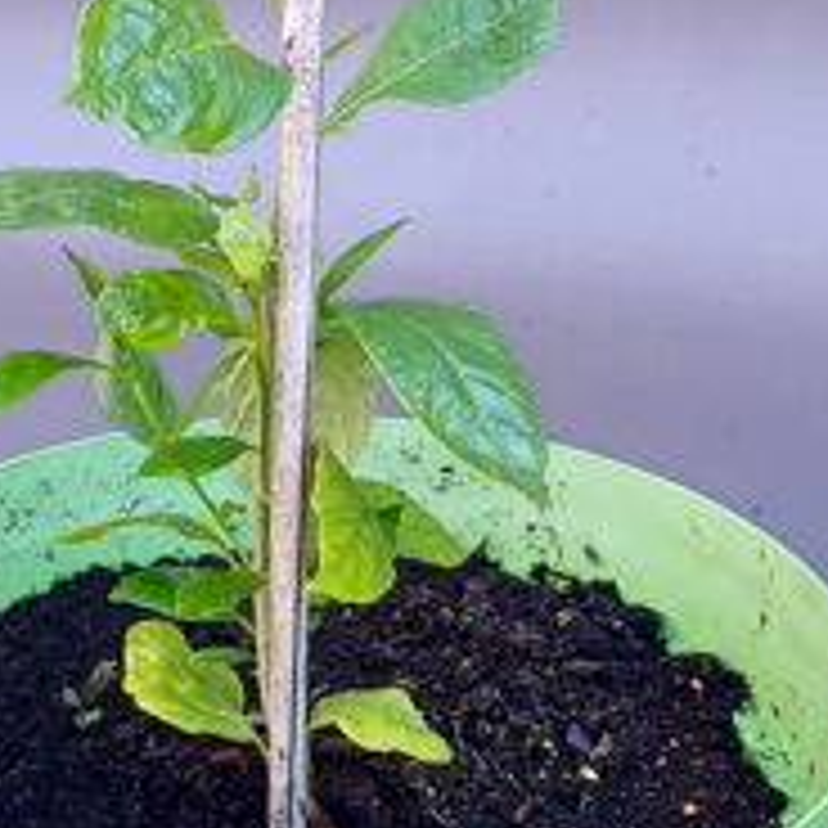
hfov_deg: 22.4
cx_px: 324
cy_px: 270
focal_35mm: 77
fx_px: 2084
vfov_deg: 22.4
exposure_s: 1/100
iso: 80
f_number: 1.8
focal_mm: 4.65
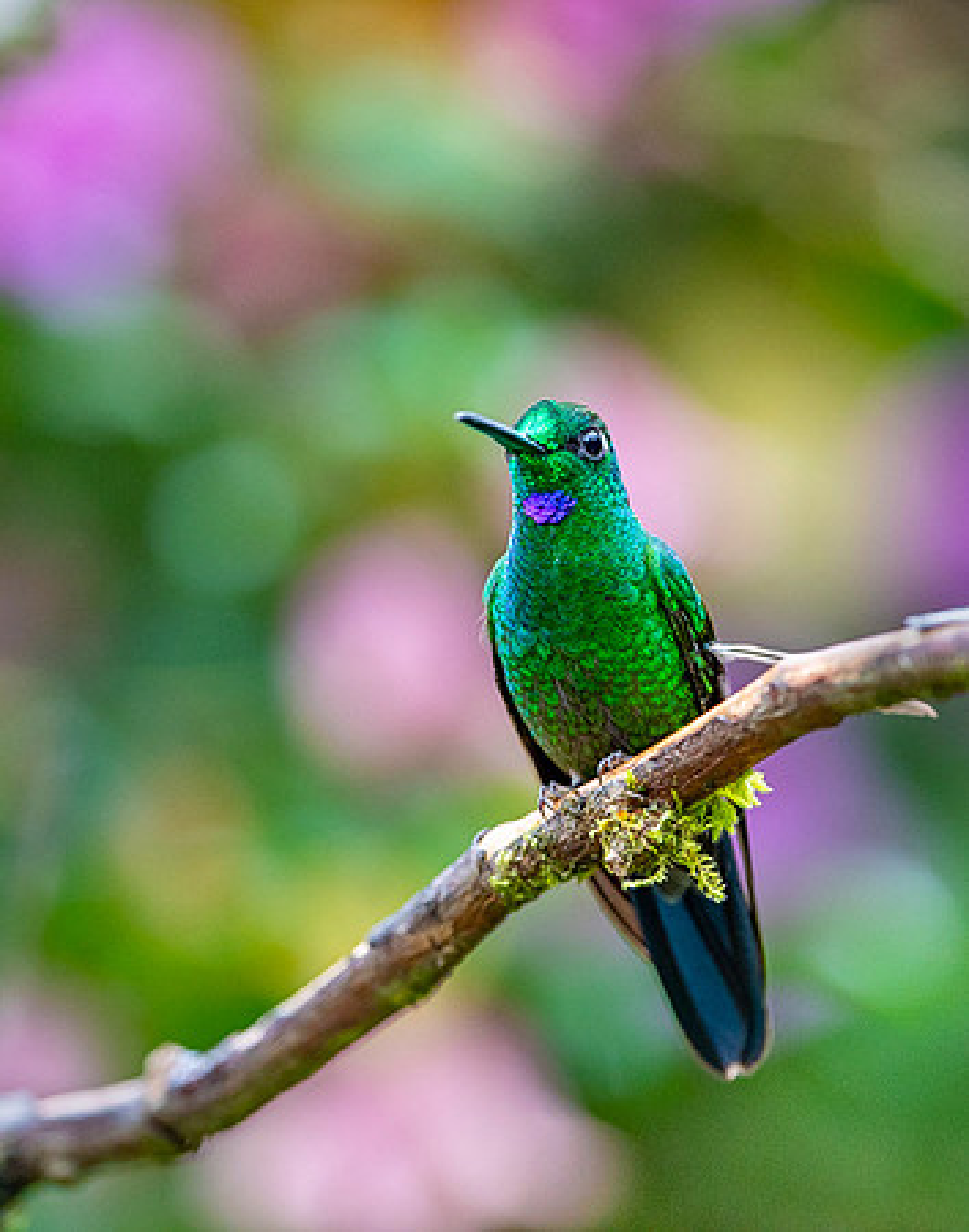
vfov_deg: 2.5
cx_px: 503
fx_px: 28464
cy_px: 548
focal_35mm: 786
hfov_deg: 2.0
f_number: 4
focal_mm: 500
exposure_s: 1/200
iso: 2000
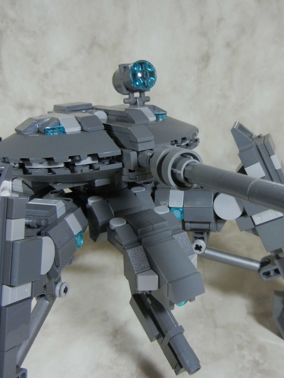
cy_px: 192
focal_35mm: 41
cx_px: 182
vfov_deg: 45.8
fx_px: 449
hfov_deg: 34.9
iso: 400
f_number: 3.5
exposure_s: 1/76
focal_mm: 5.4
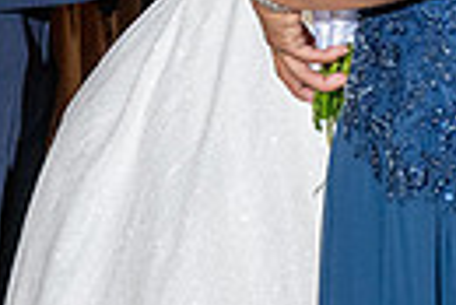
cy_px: -223
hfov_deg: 6.6
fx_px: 3969
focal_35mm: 313
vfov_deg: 4.4
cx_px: 203
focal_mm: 70
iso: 2000
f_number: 4.5
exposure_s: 1/200
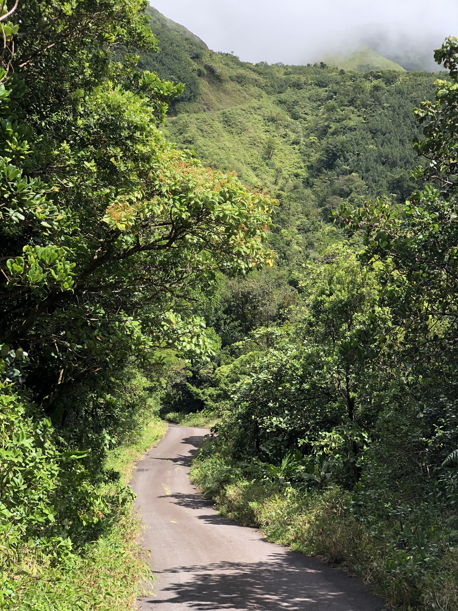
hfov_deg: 28.0
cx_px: 229
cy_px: 306
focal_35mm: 52
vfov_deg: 36.8
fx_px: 917
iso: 16
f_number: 2.4
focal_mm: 6
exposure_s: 1/331
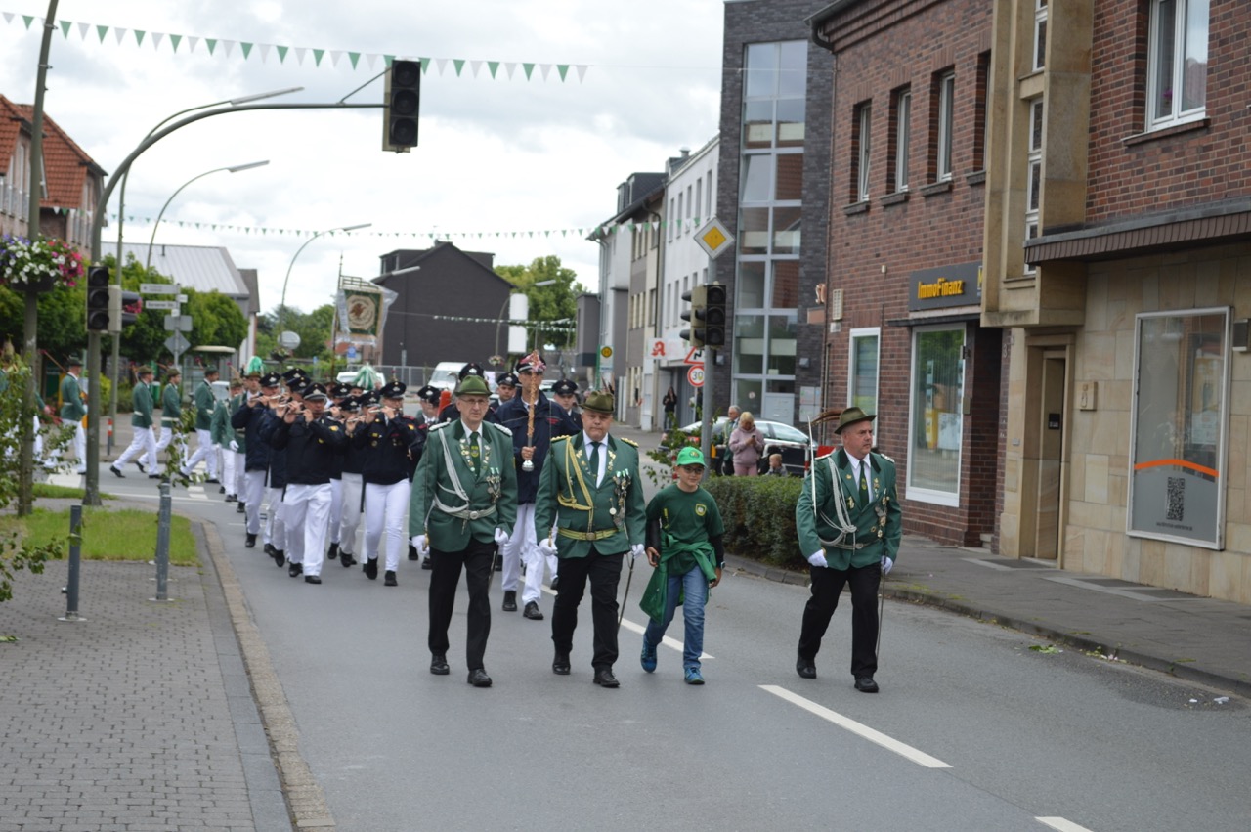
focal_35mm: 69
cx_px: 626
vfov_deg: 19.7
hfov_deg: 29.3
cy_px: 416
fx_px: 2396
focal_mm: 46
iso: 100
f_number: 6.3
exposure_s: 1/160
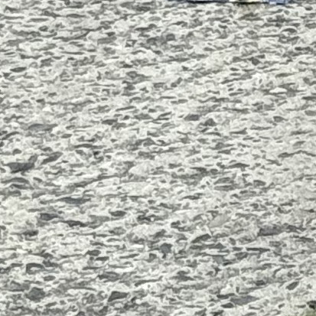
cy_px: -556
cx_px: 937
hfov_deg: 4.1
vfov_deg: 4.1
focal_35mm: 414
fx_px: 4276
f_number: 1.78
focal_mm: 6.76
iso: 80
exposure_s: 1/2577
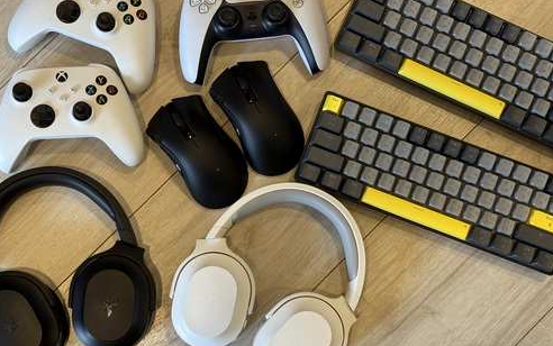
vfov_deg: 21.0
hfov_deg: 33.0
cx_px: 281
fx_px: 935
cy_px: 195
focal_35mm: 62
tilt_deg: -85.6
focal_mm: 6.76
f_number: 1.78
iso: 125
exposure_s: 1/50
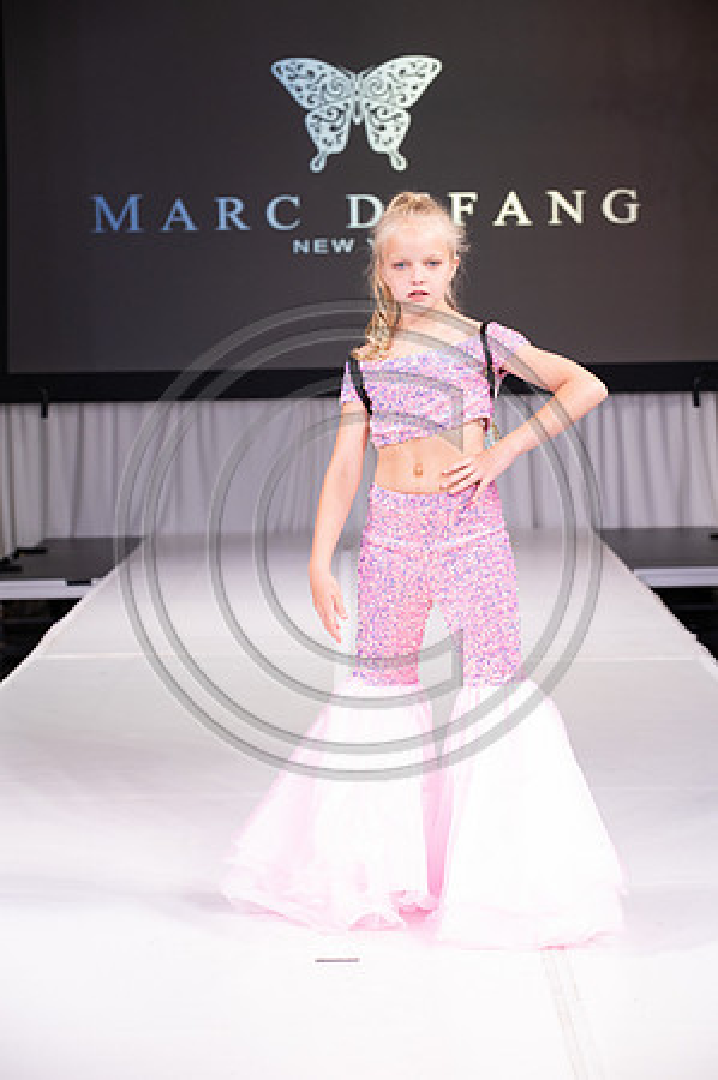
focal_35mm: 95
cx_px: 359
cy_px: 540
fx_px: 2848
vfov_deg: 21.5
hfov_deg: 14.4
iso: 2000
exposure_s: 1/400
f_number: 5.6
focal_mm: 95
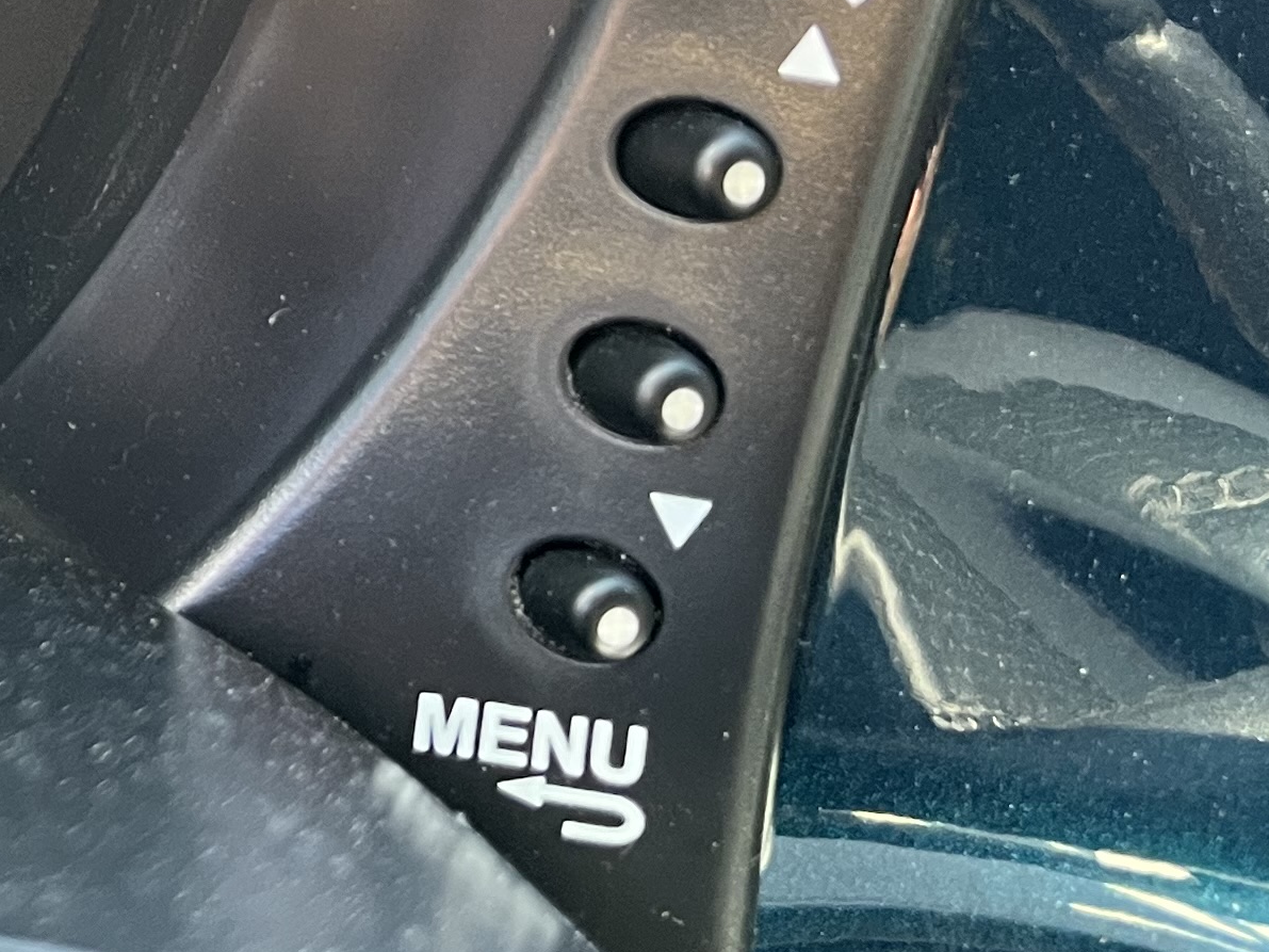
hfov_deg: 19.5
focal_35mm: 88
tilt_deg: -27.7
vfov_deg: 16.2
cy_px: -170
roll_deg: -5.1
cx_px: -615
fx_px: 3226
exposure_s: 1/97
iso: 125
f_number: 1.6
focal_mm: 5.1
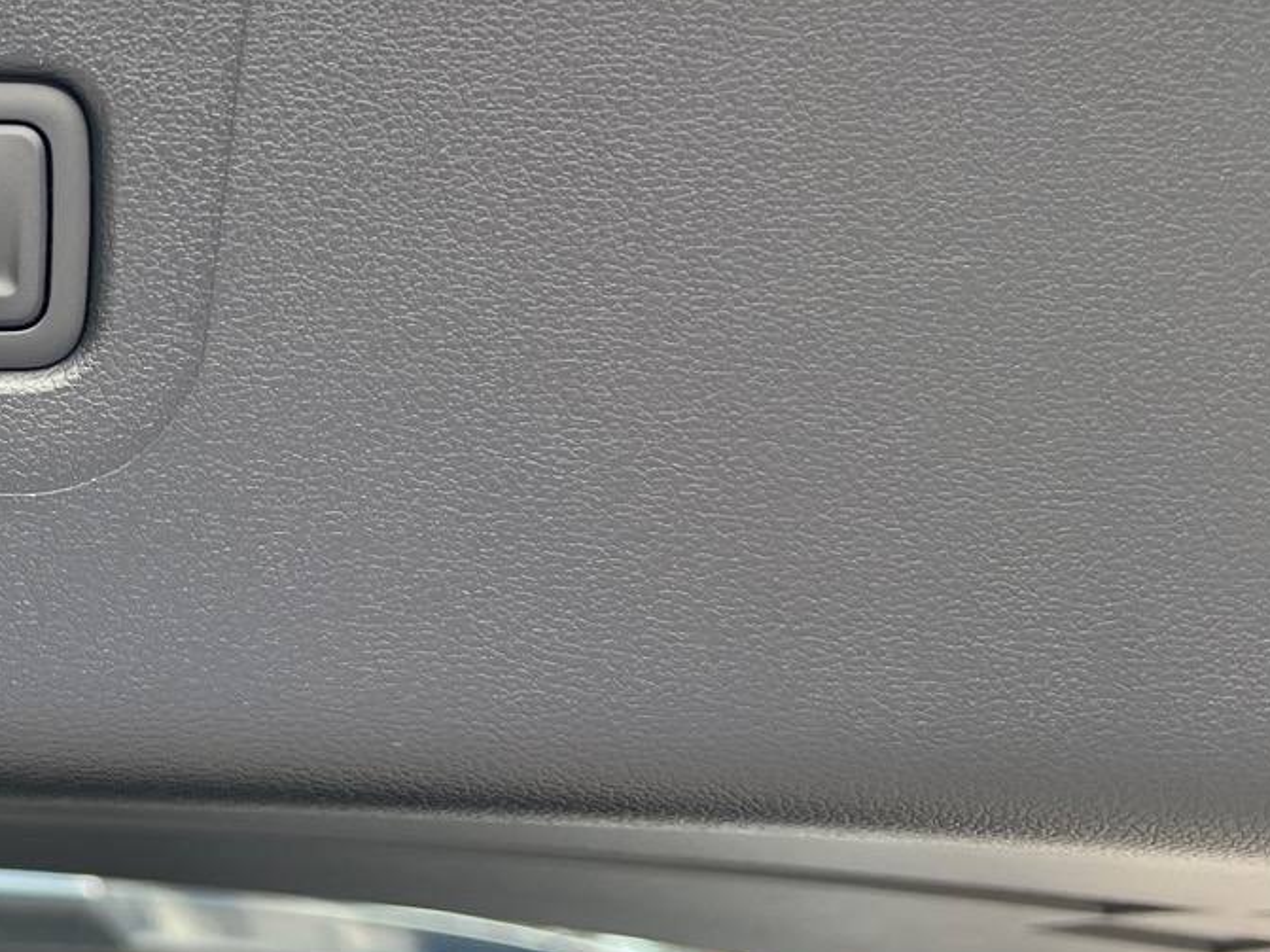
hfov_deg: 27.9
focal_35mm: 62
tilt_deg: +22.0
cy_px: 297
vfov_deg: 23.5
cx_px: -189
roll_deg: +0.7
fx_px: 2274
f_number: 1.5
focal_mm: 5.7
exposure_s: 1/124
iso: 50
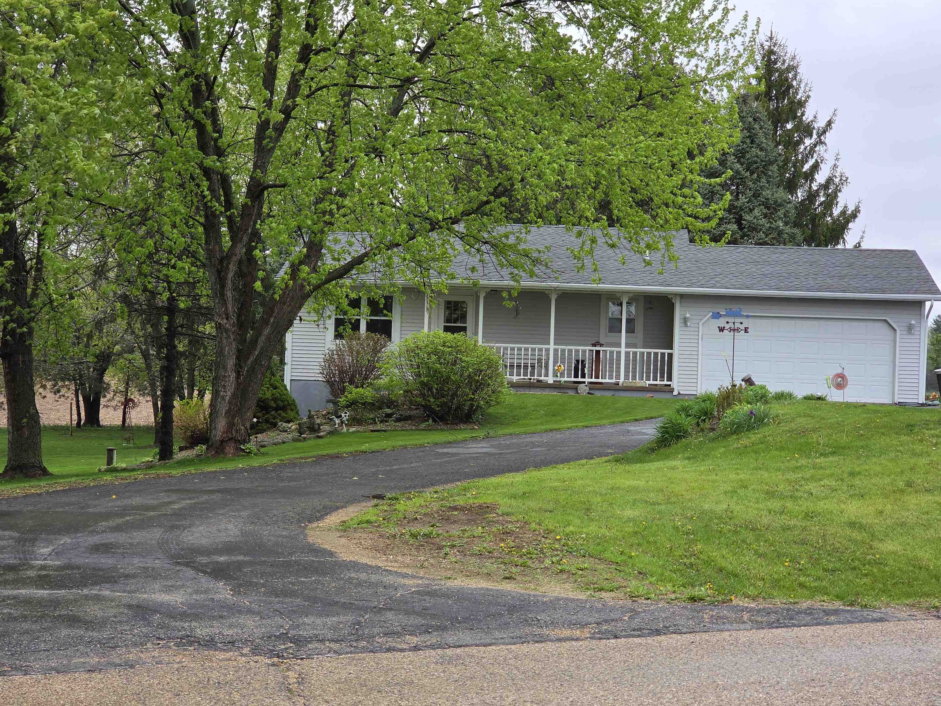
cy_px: 353
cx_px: 470
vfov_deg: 21.3
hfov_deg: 28.2
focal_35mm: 69
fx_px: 1876
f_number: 2.4
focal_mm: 7
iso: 25
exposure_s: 1/192
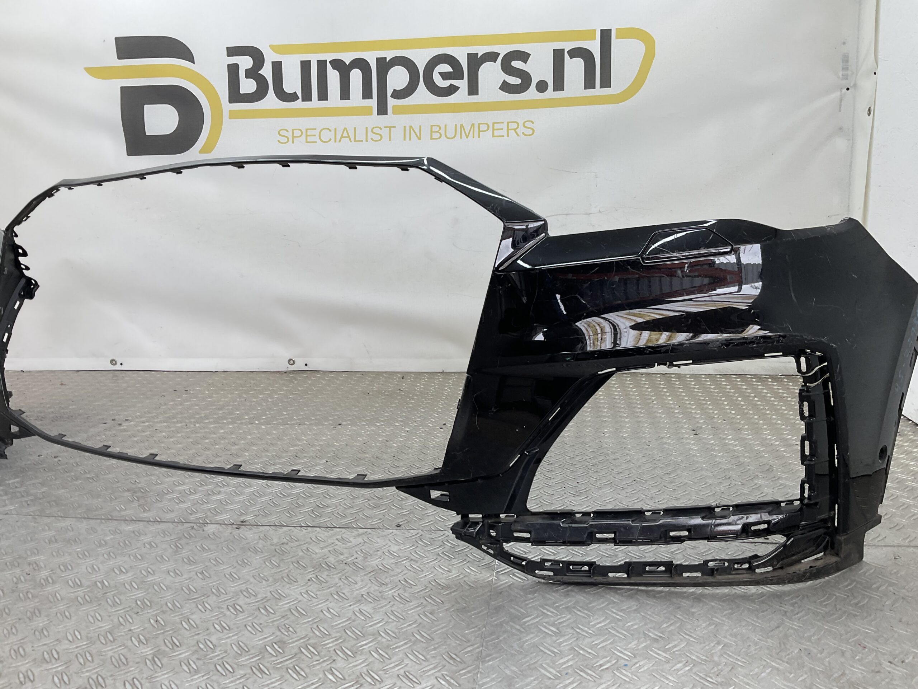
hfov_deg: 61.7
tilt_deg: -9.0
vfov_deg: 48.2
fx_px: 769
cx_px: 459
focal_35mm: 29
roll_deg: -1.2
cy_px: 344
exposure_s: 1/103
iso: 16
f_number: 1.8
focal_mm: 3
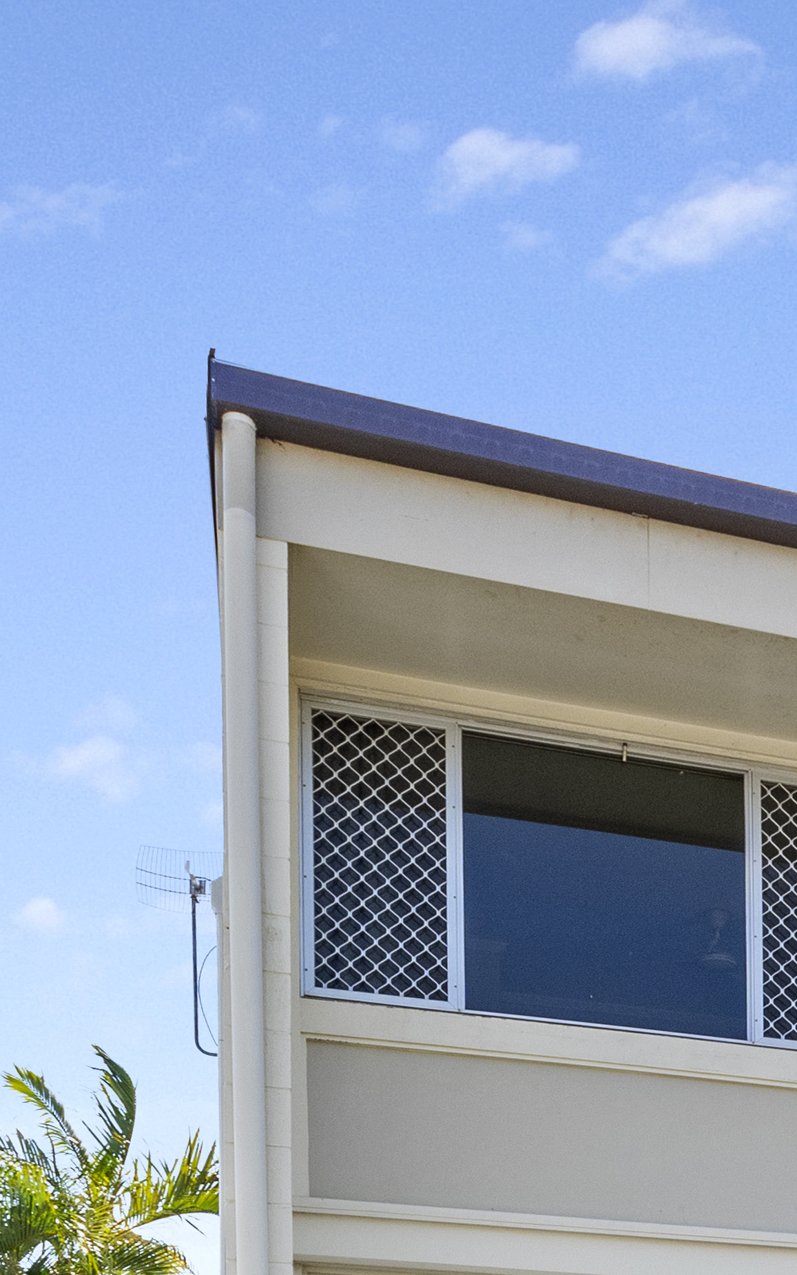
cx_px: 942
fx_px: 1598
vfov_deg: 39.3
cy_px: 1223
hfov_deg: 25.3
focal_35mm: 46
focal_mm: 10
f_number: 8
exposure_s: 1/250
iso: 400
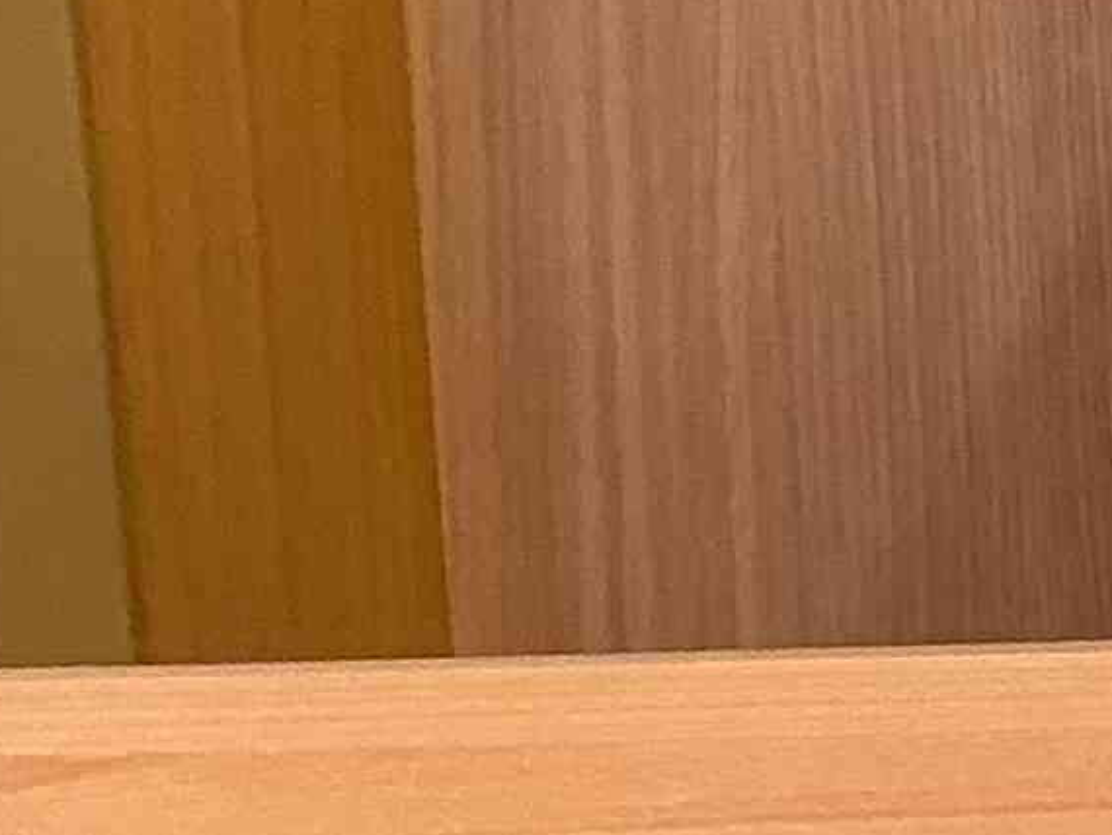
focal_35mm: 205
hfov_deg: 8.6
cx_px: 2874
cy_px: -416
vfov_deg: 7.1
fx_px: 6588
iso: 50
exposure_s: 1/120
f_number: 1.8
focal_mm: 3
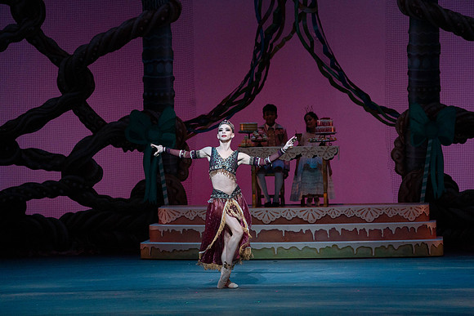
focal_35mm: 200
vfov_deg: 6.9
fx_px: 2634
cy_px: 158
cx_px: 237
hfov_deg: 10.3
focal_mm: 200
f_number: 5.6
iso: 3200
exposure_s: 1/320
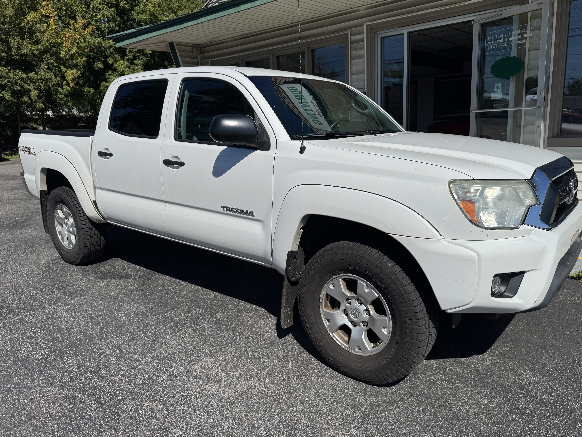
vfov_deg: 53.1
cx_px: 304
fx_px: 437
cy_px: 217
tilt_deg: -11.9
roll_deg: +2.0
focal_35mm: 26
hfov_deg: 67.3
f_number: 1.78
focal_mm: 6.76
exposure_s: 1/12346
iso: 80
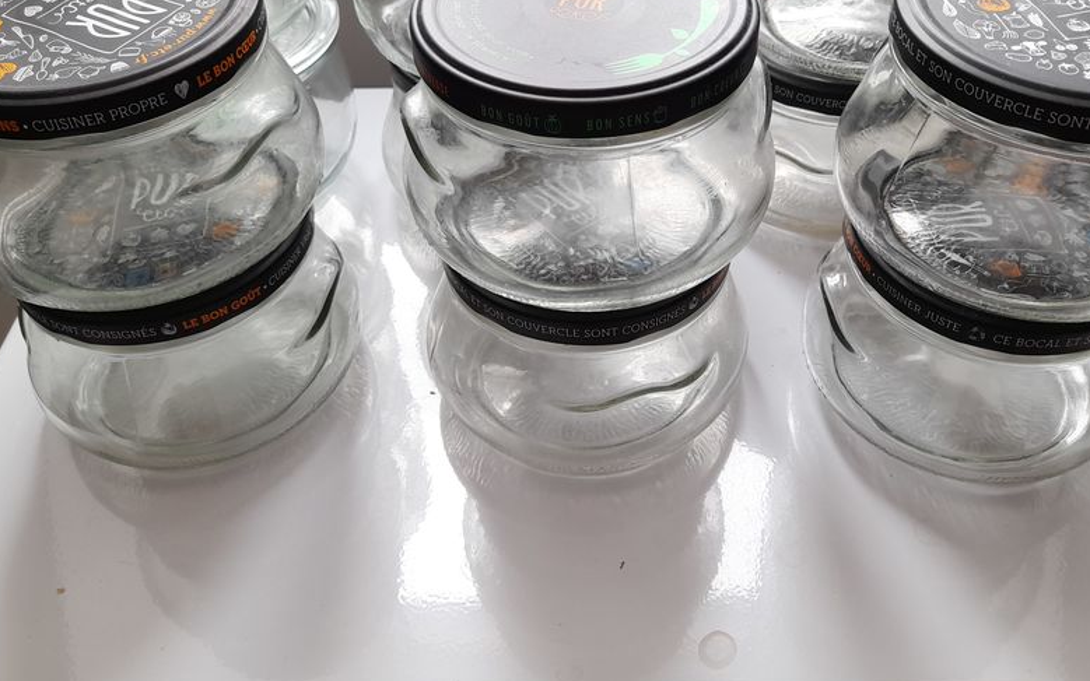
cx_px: 578
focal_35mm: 34
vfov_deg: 37.1
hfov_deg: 56.7
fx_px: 1010
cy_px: 263
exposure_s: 1/50
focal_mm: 4.6
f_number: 2
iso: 40
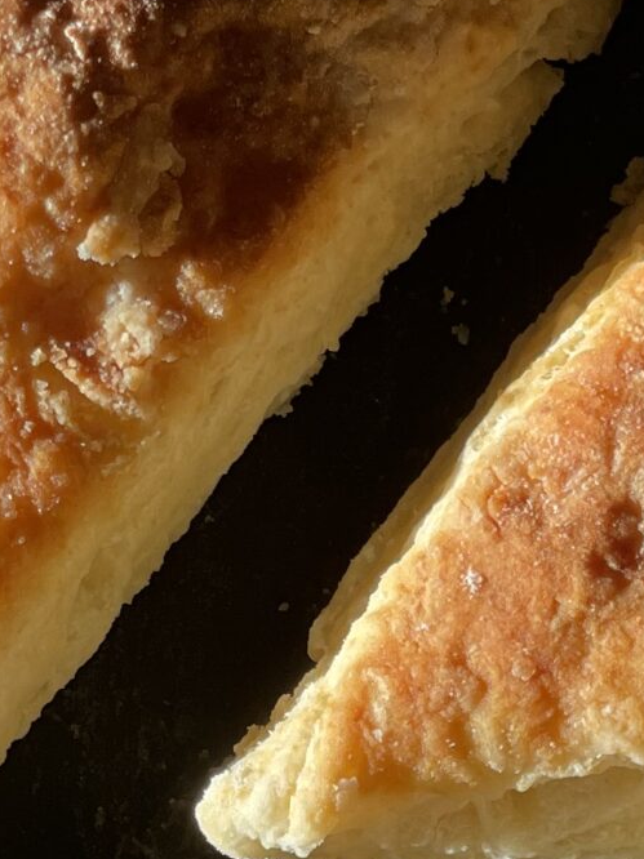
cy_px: 1157
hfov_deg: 7.4
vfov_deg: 9.7
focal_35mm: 200
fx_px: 4964
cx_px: 595
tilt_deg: -77.5
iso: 25
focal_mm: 6
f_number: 2
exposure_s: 1/246
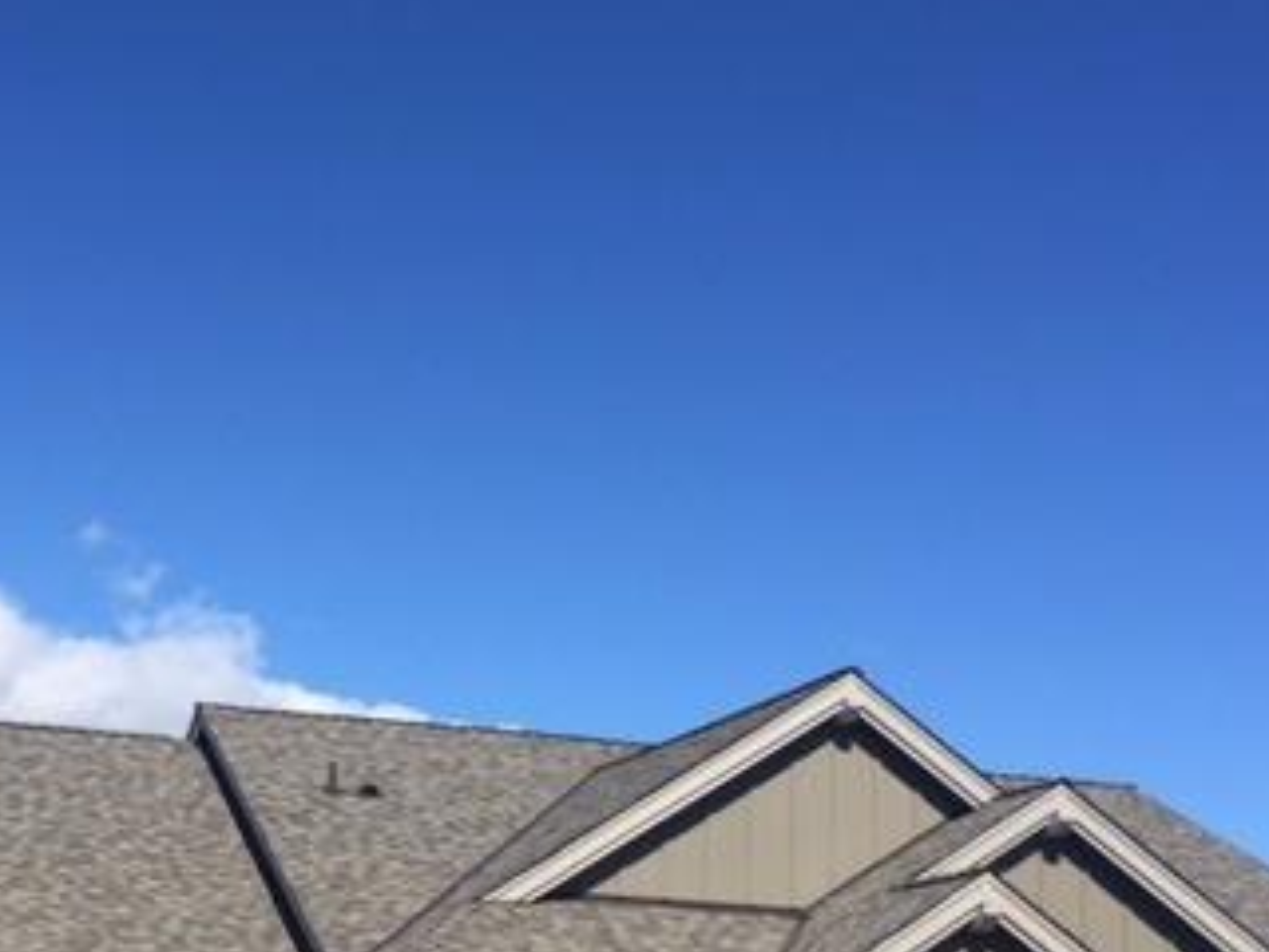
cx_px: 408
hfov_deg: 32.9
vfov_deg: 24.7
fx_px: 2126
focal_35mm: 58
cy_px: 793
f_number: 2.2
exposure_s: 1/2326
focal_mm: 4.15
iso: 32
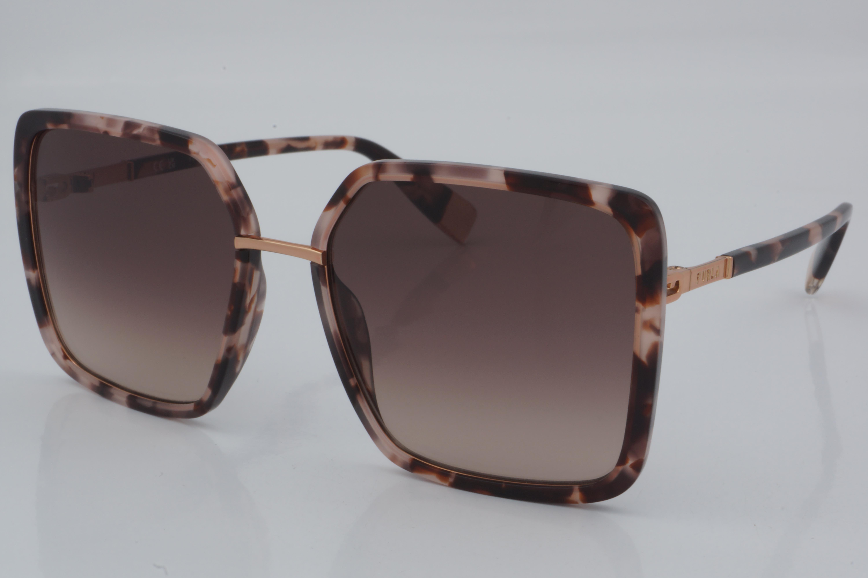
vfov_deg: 18.2
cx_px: 434
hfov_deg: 27.0
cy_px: 289
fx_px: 1808
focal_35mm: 75
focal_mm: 50
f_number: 32
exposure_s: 1/4
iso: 100
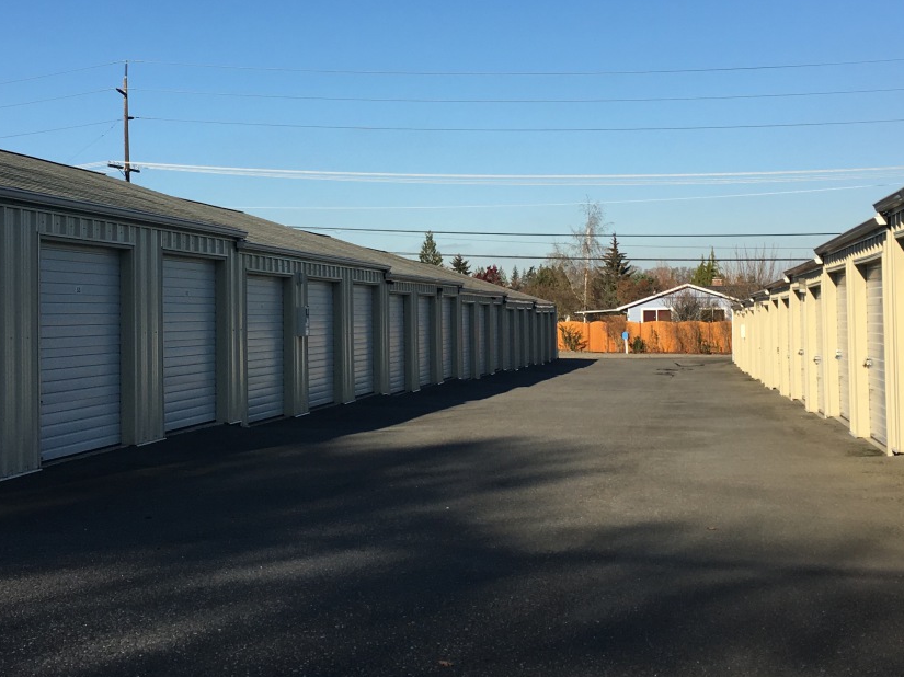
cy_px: 277
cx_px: 412
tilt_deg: +1.4
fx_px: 1331
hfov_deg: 37.5
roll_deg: +0.2
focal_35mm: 51
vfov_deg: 28.5
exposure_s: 1/1637
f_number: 2.2
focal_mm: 4.15
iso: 25
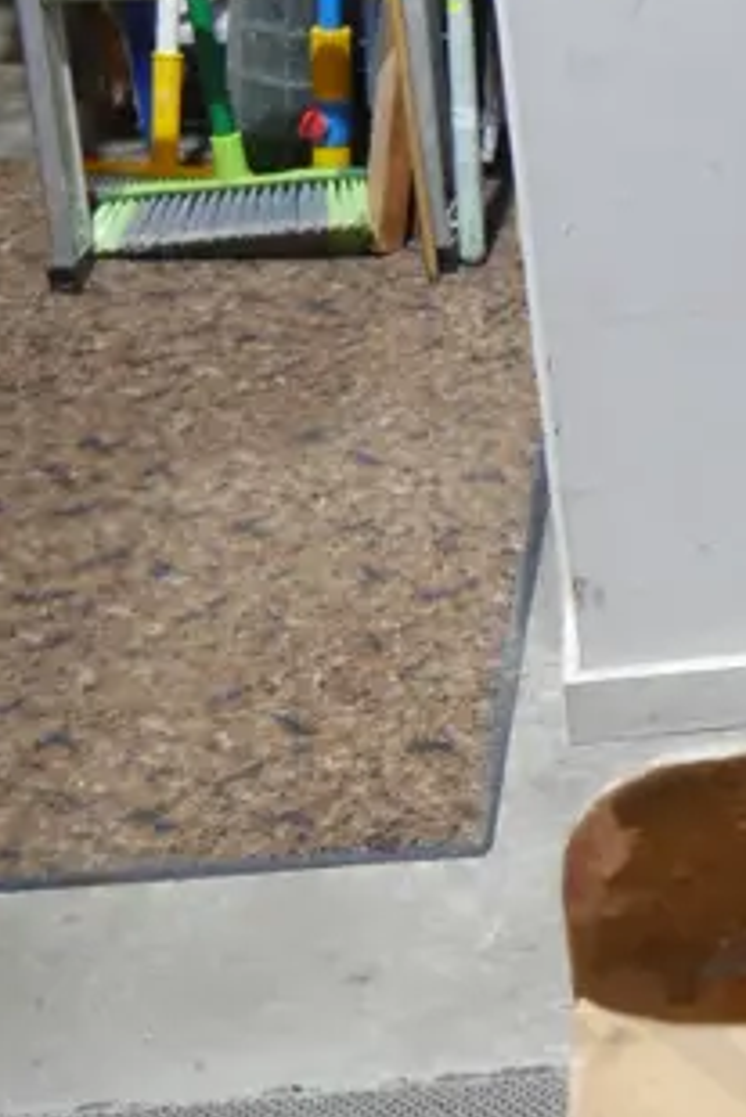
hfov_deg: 11.6
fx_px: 3415
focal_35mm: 110
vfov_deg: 18.5
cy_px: 292
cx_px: 1308
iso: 320
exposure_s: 1/60
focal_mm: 16
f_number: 3.6
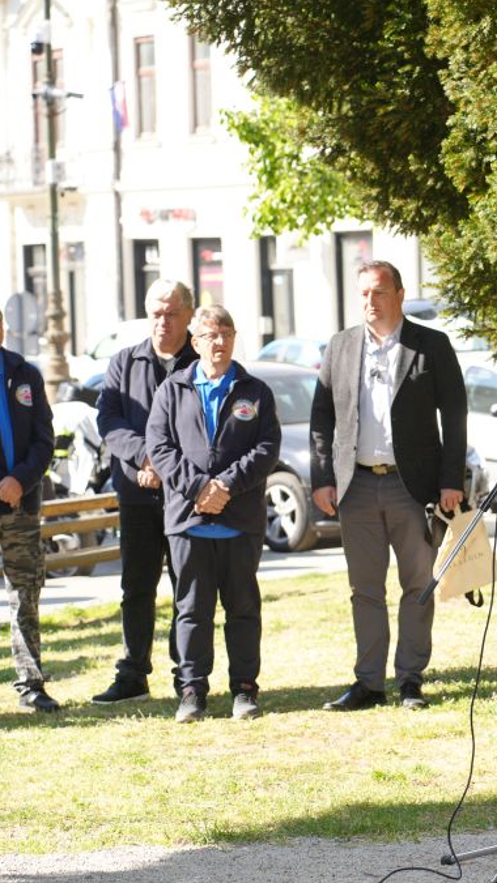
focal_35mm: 119
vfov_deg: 18.0
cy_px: 442
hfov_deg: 10.0
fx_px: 2789
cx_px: 602
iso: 100
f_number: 4
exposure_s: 1/200
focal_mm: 75
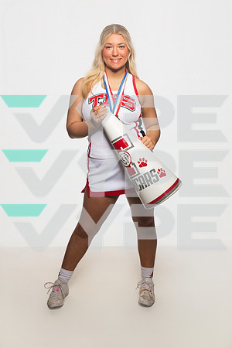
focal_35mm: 56
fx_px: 541
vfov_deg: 35.6
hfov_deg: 24.2
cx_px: 116
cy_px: 174
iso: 500
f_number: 6.3
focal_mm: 56
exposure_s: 1/200
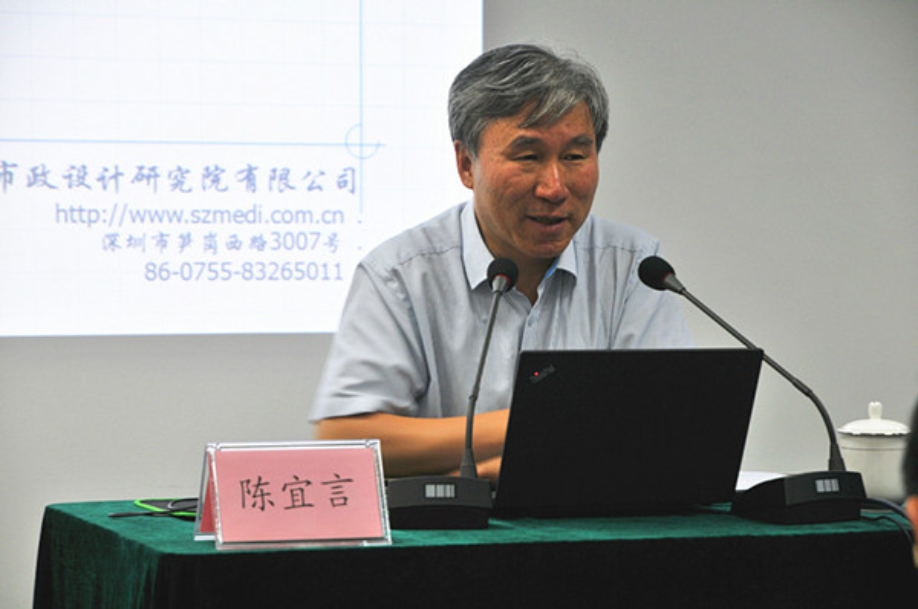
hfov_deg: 16.1
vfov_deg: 10.7
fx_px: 3246
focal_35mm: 128
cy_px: 304
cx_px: 459
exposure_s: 1/25
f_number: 5.6
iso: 250
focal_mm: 85
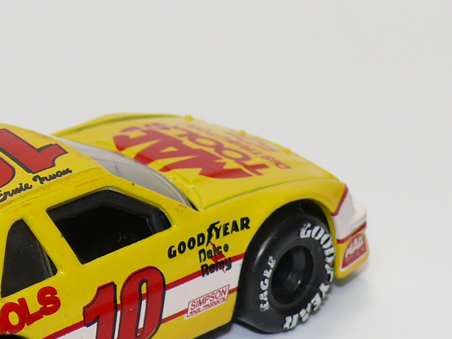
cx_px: 42
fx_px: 2795
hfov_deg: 9.2
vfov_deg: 6.9
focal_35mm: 214
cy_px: 260
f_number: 4
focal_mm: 14.1
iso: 100
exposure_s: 1/30
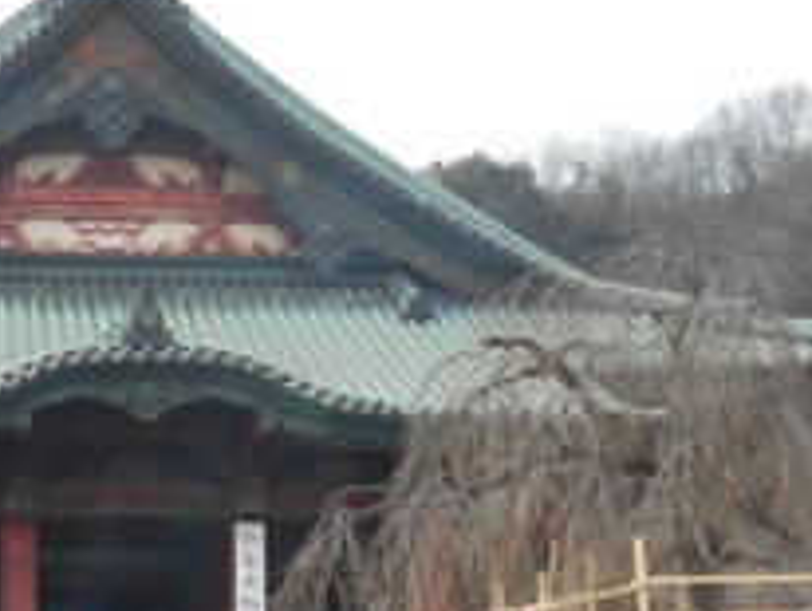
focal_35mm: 94
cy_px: 512
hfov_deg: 20.5
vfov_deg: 15.6
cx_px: 99
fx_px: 2208
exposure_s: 1/160
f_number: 4.2
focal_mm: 7.7
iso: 80
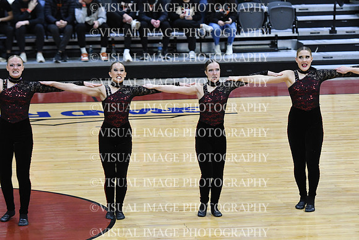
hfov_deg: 11.4
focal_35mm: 180
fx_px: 1795
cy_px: 120
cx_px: 180
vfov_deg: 7.6
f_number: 2.8
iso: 3200
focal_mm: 120
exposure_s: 1/400
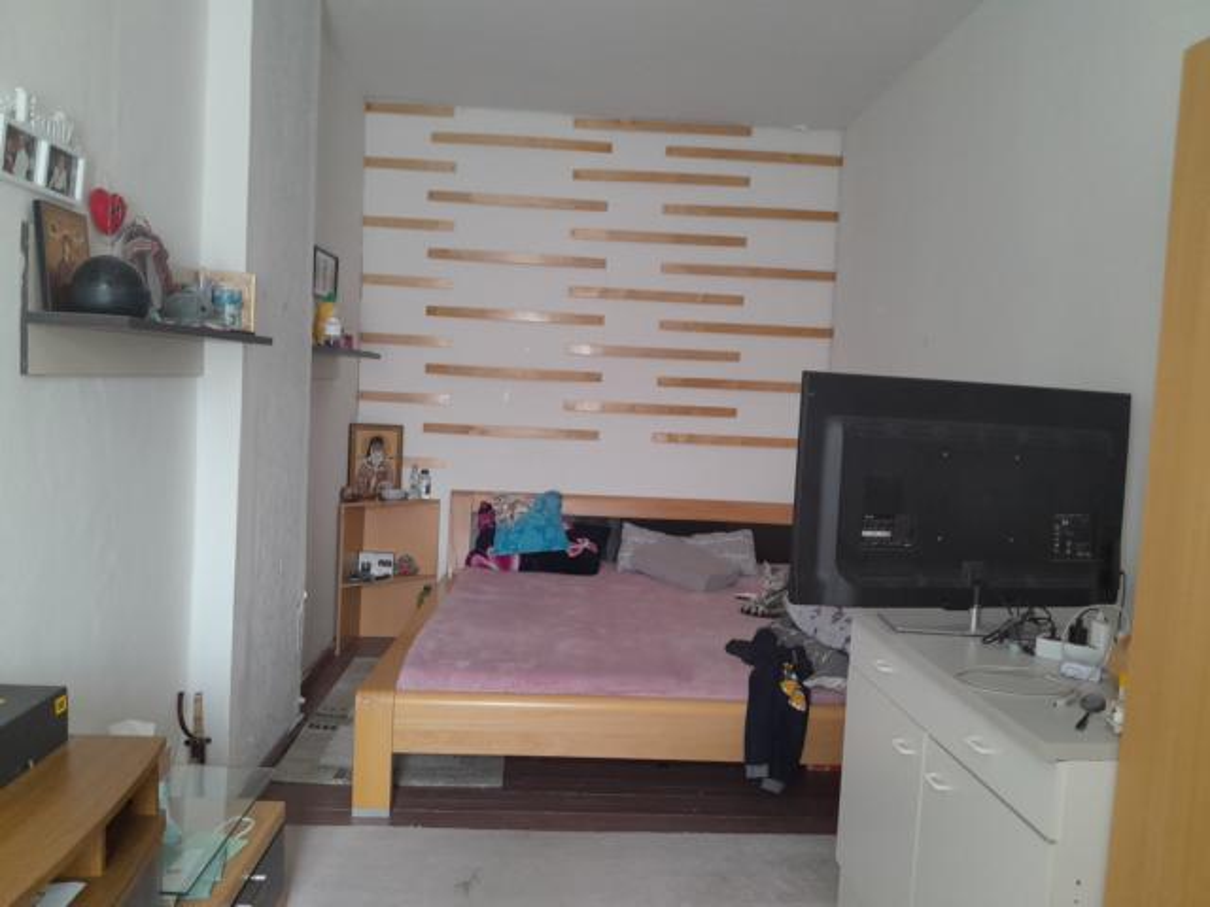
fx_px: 909
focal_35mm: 26
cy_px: 454
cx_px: 605
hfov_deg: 67.3
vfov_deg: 53.1
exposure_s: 1/50
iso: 250
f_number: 1.8
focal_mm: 3.98
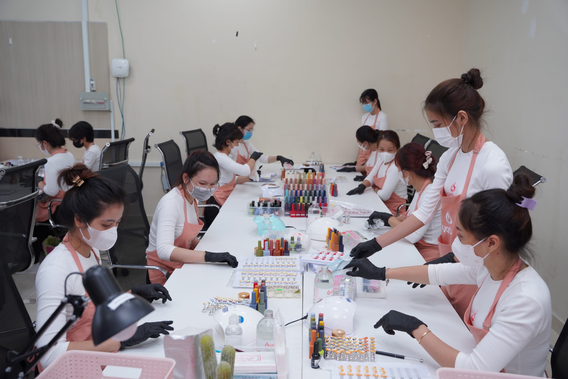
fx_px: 518
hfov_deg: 57.5
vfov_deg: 40.2
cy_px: 190
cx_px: 284
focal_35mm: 33
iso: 250
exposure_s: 1/100
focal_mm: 32.8
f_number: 4
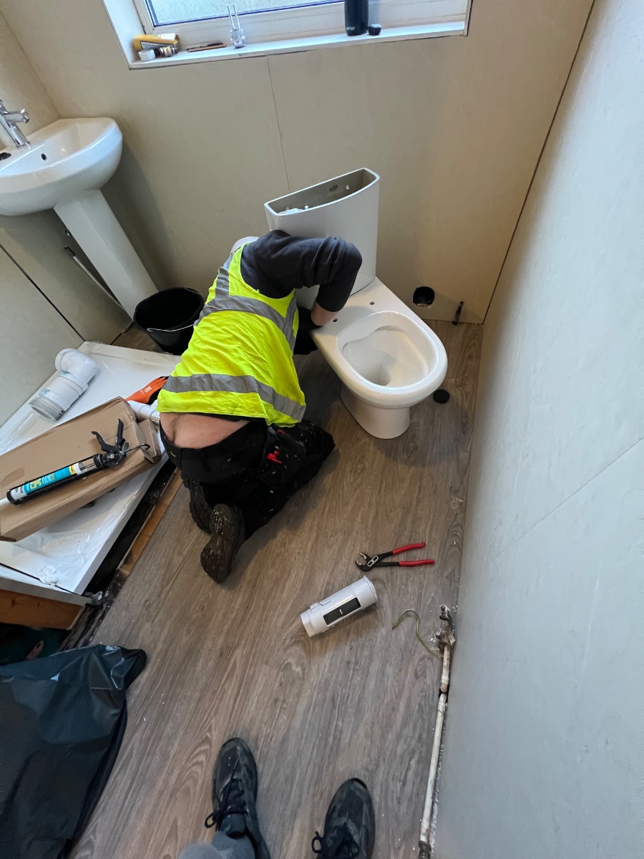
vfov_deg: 106.2
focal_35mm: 13
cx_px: 322
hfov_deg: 89.9
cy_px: 430
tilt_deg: -55.6
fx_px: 322
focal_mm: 1.57
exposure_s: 1/50
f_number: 1.8
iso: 640
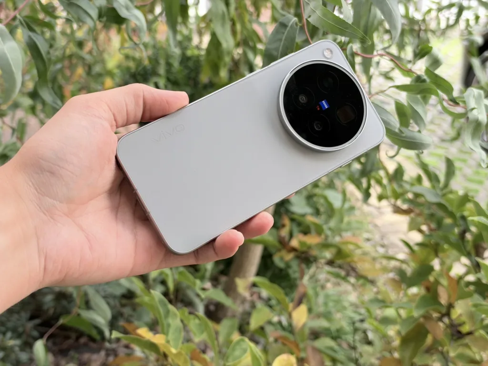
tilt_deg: -19.3
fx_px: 677
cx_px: 244
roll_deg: -1.4
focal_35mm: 48
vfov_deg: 30.3
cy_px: 183
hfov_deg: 39.7
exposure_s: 1/236
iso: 64
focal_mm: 6.93
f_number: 1.8
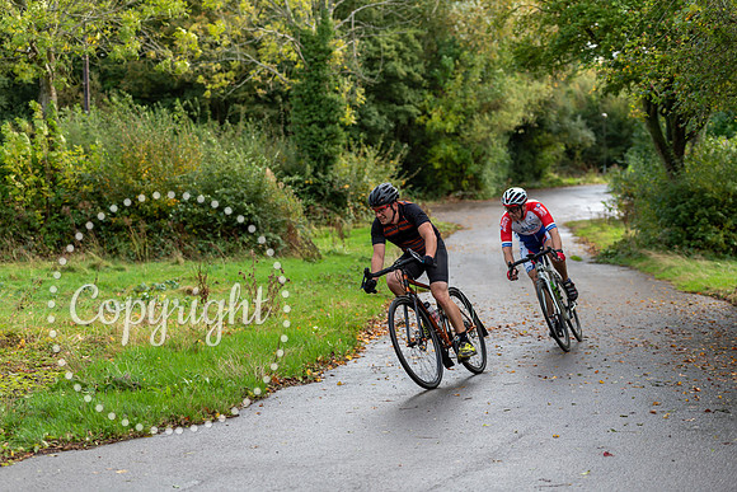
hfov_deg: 28.8
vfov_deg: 19.5
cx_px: 368
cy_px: 246
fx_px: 1433
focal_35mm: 70
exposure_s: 1/500
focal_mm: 70
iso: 200
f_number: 3.2
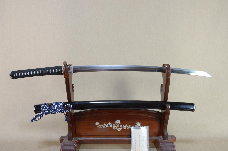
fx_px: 190
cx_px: 114
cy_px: 76
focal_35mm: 30
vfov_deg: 43.5
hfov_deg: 62.0
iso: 400
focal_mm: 20
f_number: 11
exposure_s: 1/1.6
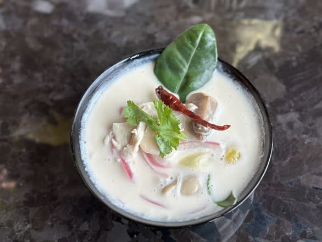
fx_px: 447
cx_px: 161
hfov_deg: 39.6
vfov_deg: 30.3
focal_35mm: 48
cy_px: 121
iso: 125
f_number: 1.78
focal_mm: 6.86
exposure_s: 1/120
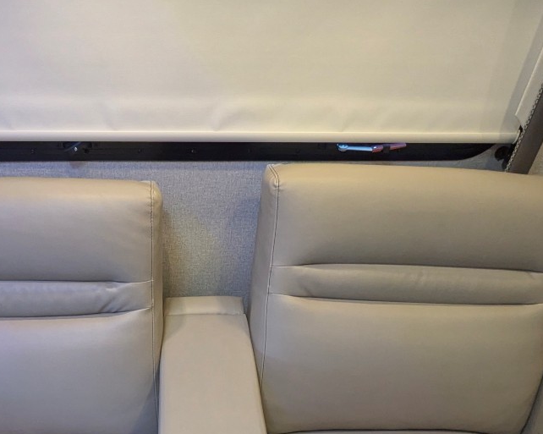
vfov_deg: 39.7
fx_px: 546
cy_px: 402
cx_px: 187
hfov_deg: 52.0
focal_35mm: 34
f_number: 2.2
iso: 547
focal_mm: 2.35
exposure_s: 1/153
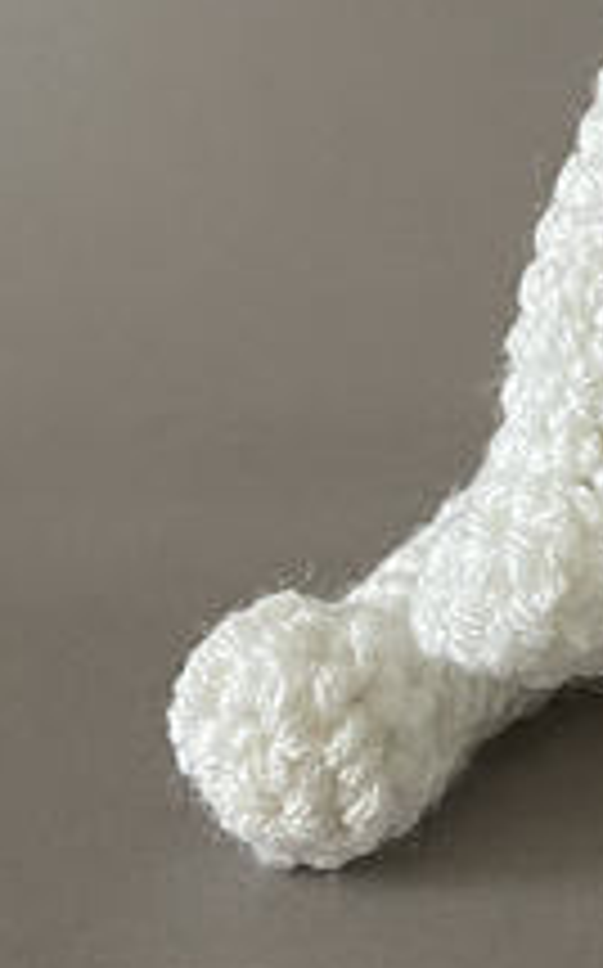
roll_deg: +0.3
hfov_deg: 14.7
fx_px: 2160
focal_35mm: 82
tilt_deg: -18.6
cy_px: 90
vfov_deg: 24.5
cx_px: 922
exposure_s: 1/59
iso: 500
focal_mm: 4.2
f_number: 1.6
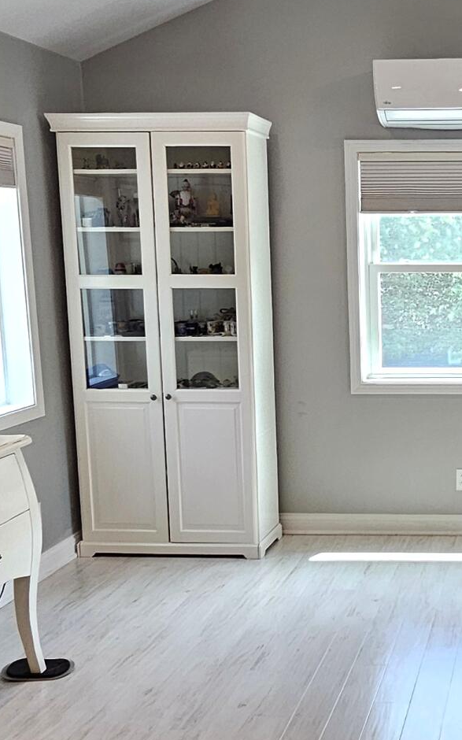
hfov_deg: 26.9
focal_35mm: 44
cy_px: 383
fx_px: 887
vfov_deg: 45.3
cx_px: 505
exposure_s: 1/60.2
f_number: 2.2
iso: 125
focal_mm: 2.2
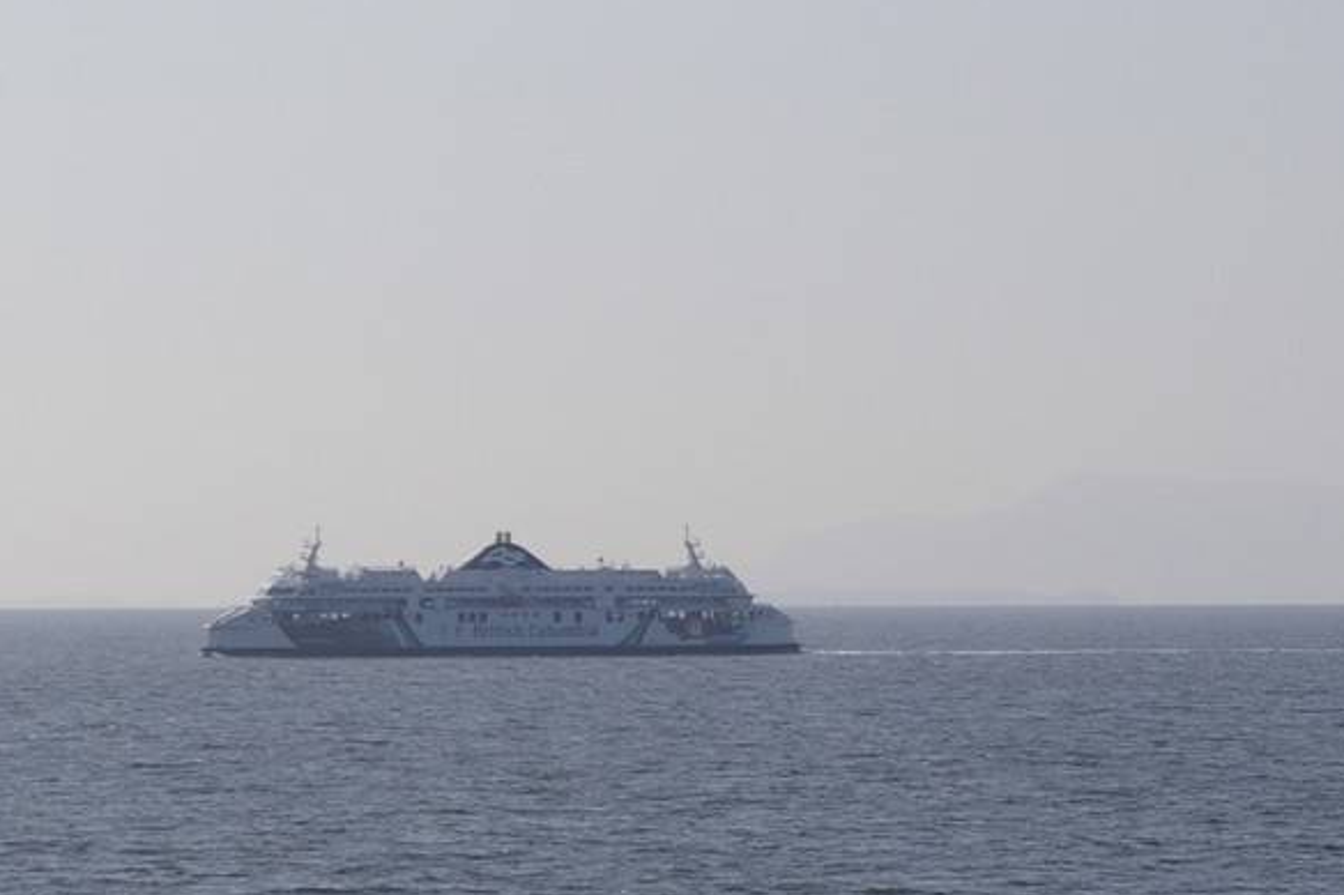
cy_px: 660
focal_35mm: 212
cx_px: 456
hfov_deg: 9.7
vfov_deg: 6.5
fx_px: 7923
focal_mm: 55
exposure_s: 1/750
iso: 200
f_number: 11
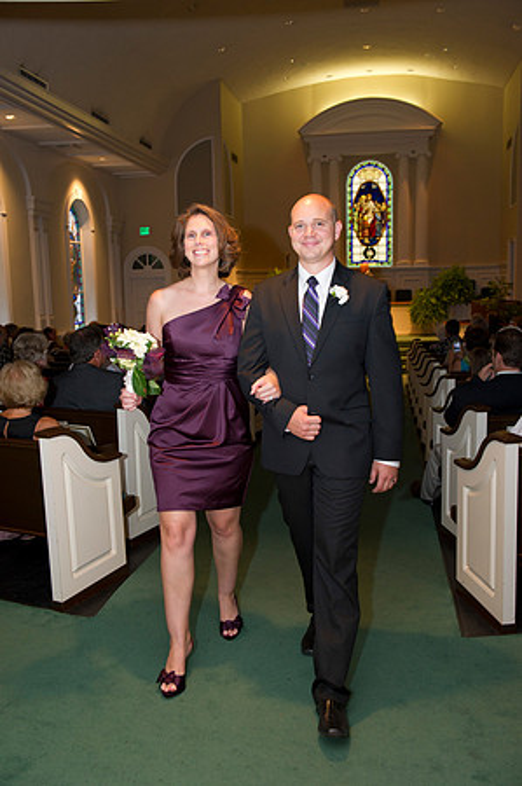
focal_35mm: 35
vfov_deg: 54.5
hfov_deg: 37.8
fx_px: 763
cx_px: 261
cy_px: 393
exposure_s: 1/60
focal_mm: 35
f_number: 4
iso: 1600
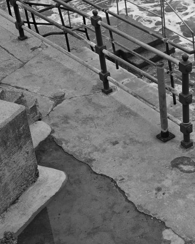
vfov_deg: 21.3
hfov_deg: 16.9
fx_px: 650
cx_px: 168
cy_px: 111
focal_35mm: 90
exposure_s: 1/200
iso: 800
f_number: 5
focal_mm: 28
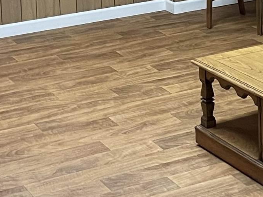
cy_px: -64
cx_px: 189
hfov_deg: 16.8
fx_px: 889
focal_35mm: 117
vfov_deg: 12.3
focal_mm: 4.2
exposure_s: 1/60
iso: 500
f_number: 1.6
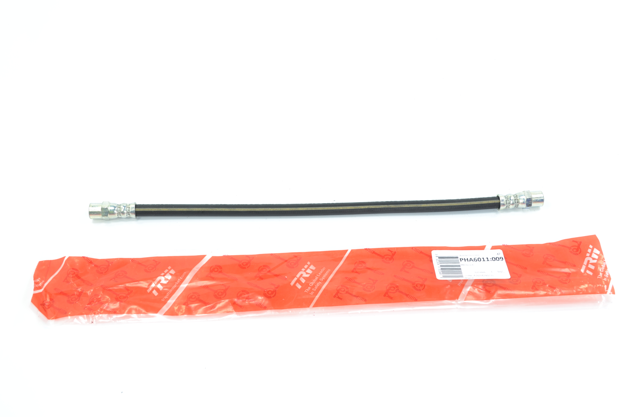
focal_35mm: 44
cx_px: 312
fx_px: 755
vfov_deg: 30.8
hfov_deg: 45.0
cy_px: 208
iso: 100
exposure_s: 1/25
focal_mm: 29
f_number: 7.1
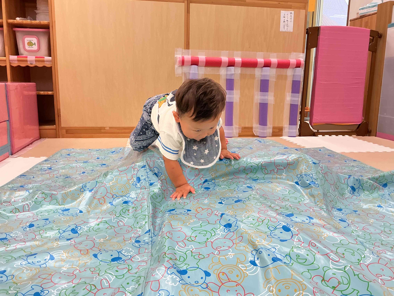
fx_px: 330
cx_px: 197
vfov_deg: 48.2
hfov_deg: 61.7
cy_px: 148
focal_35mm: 29
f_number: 1.8
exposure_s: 1/60
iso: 32
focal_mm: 3
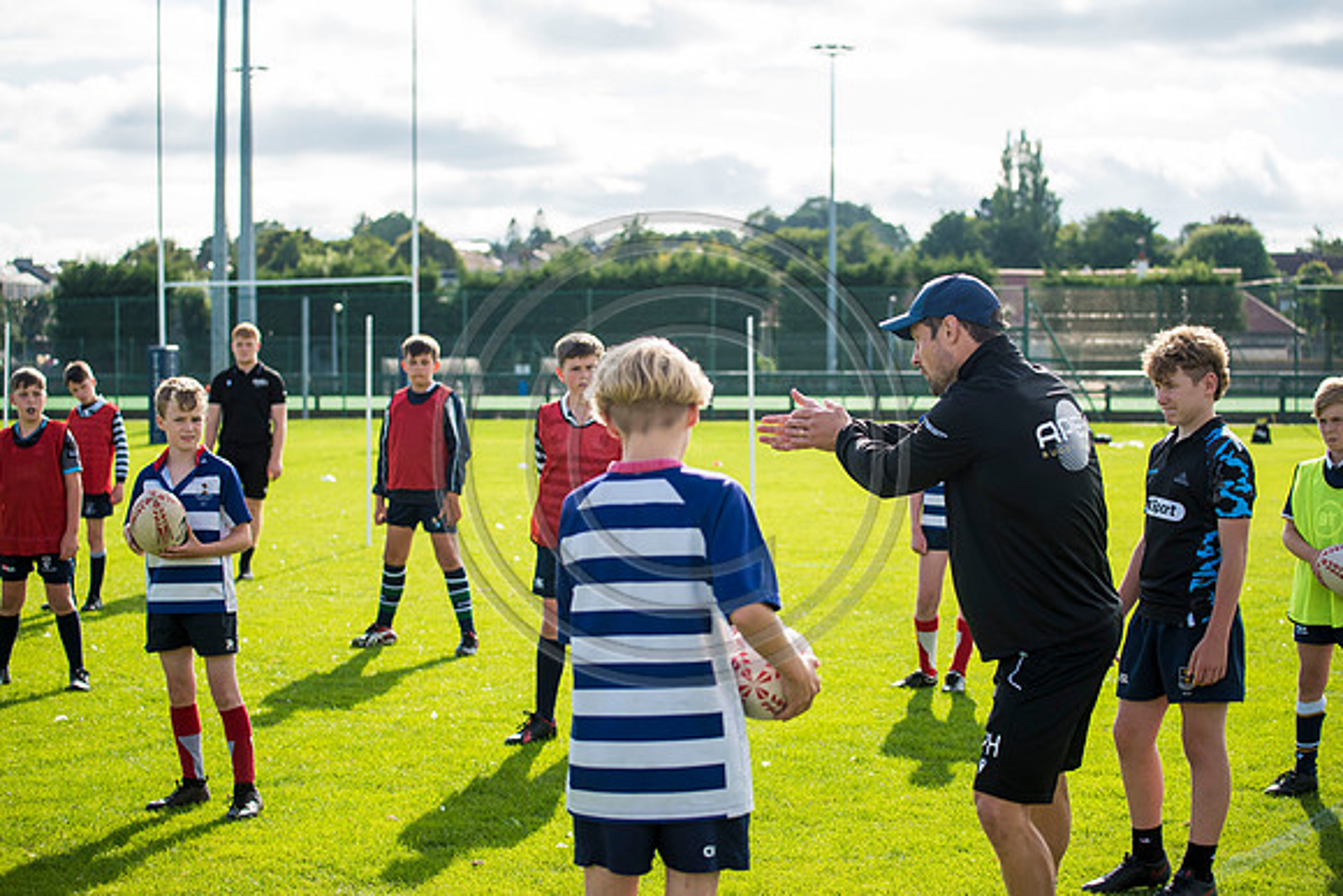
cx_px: 672
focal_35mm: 70
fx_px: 2612
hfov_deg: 28.8
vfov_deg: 19.5
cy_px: 448
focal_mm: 70
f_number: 4
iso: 250
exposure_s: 1/1250
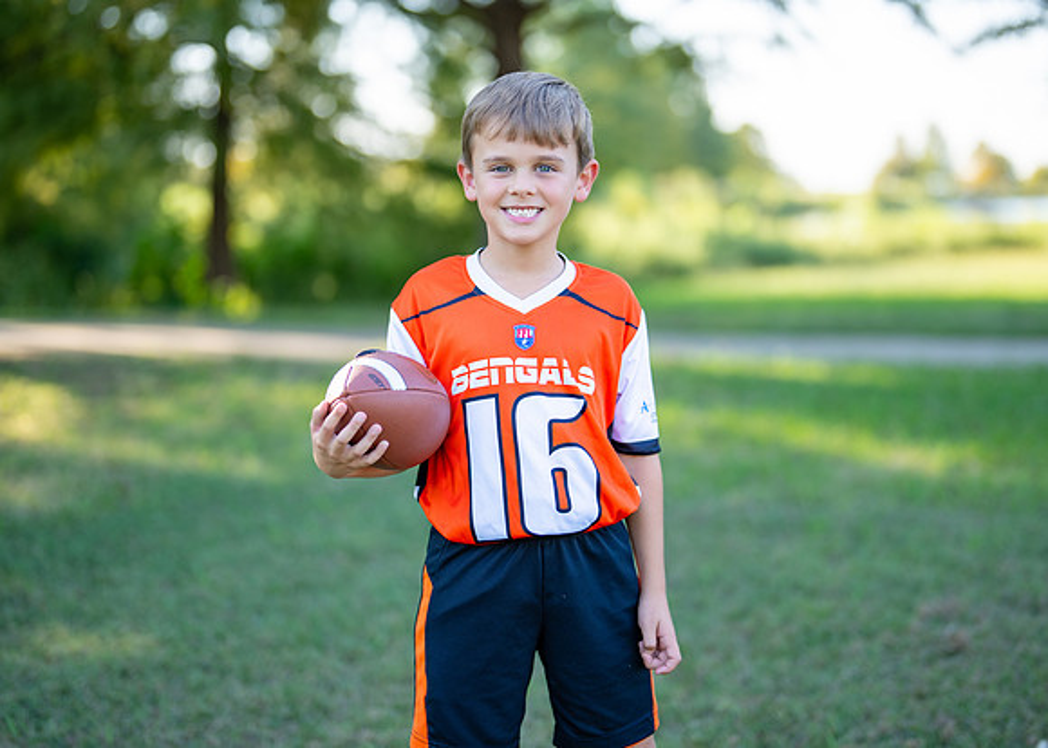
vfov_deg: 24.8
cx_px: 535
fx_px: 1702
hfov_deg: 34.2
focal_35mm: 57
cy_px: 343
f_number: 1.2
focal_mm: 50
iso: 100
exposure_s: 1/1250
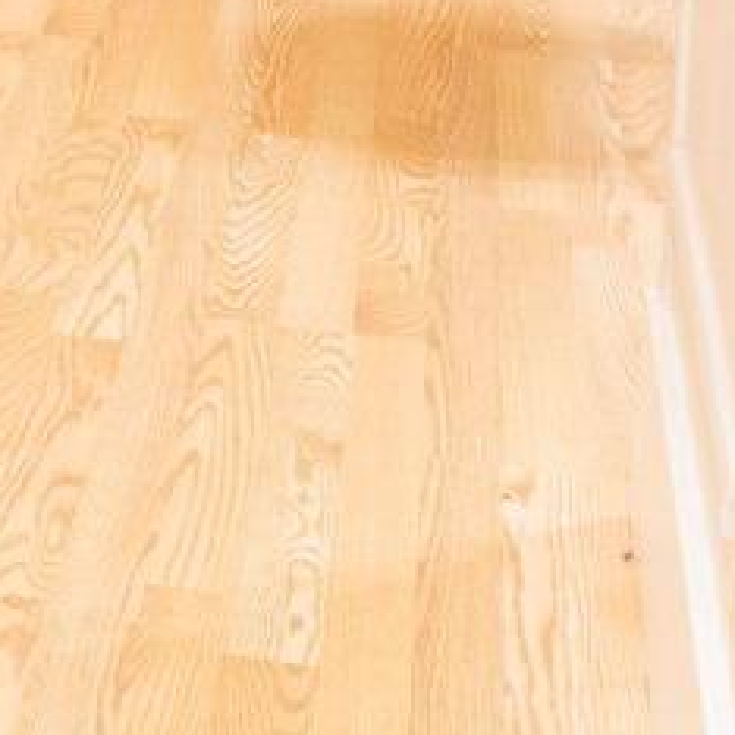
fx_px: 3147
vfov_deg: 12.0
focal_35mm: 131
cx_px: -487
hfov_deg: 12.4
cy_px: -707
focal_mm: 16
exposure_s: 2.5
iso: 100
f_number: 11
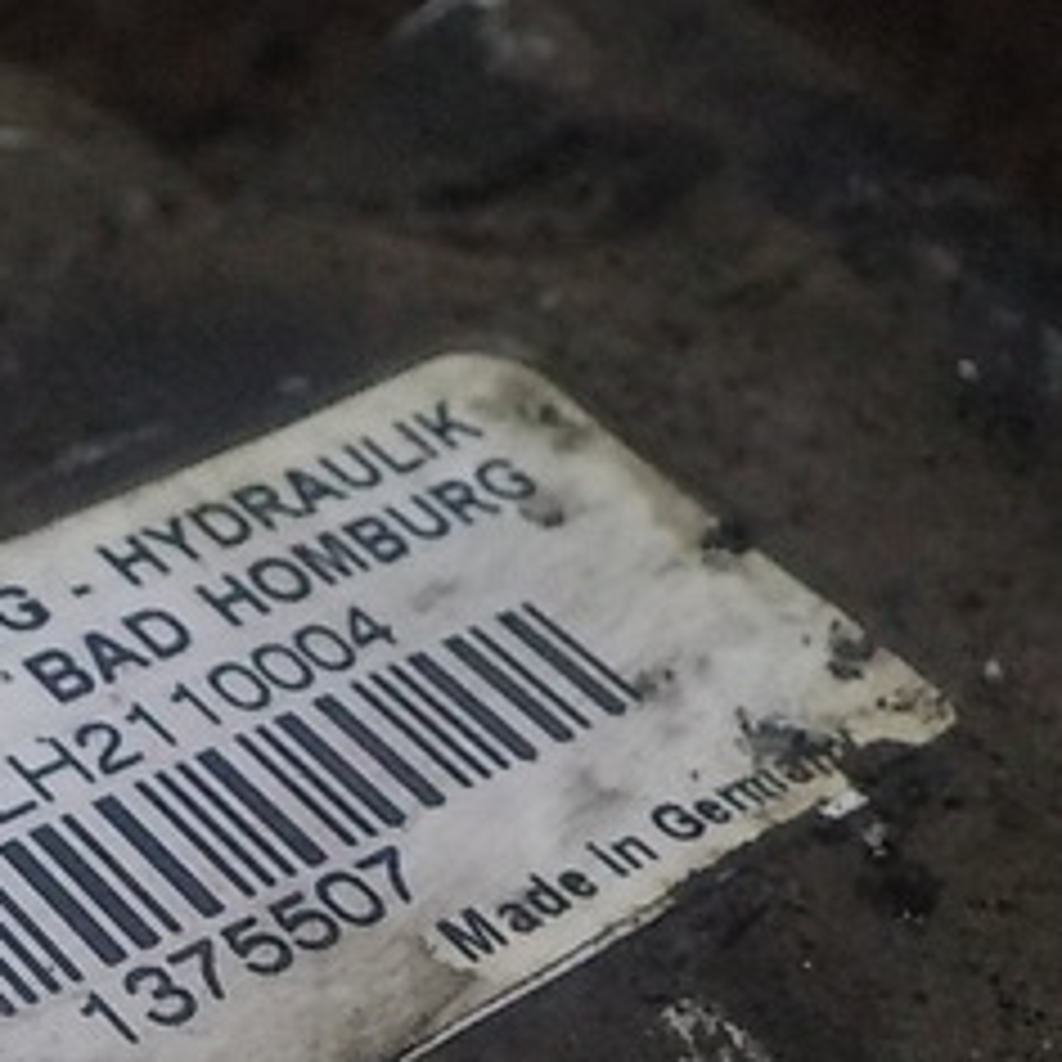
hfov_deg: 23.5
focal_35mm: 72
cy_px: 788
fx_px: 2499
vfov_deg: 23.8
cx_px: 162
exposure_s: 1/30
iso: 800
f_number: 3.3
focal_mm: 4.1
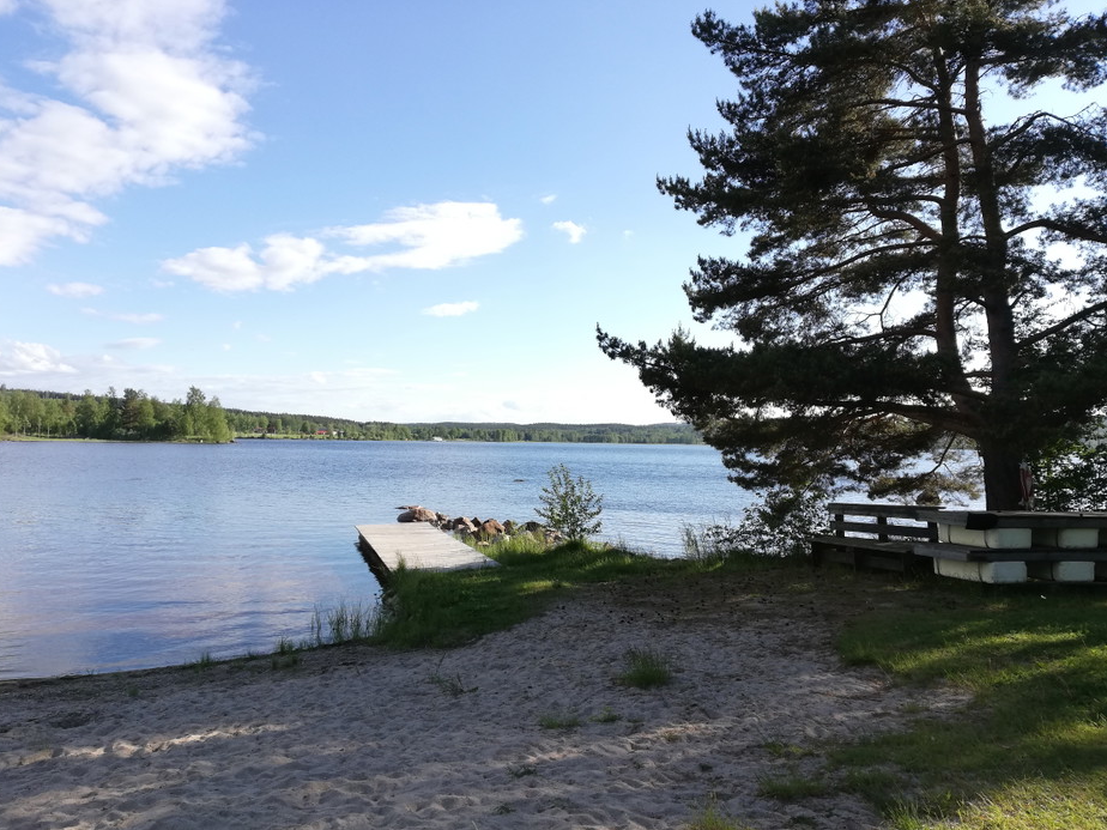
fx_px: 863
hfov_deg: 65.3
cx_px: 539
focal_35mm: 27
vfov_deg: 51.3
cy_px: 429
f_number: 2.2
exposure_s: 1/543
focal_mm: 3.81
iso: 50
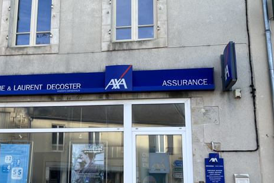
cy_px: 98
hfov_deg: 41.6
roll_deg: -0.6
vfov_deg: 28.7
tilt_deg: +12.9
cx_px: 103
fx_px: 358
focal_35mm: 47
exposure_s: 1/635
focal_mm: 5.1
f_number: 1.6
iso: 50
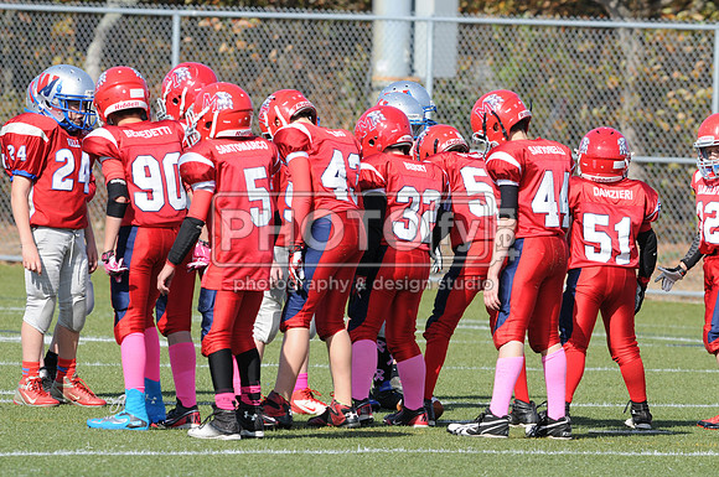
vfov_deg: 3.0
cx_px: 360
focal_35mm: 450
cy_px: 238
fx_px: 8975
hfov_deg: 4.6
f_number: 7.1
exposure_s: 1/500
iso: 200
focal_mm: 300
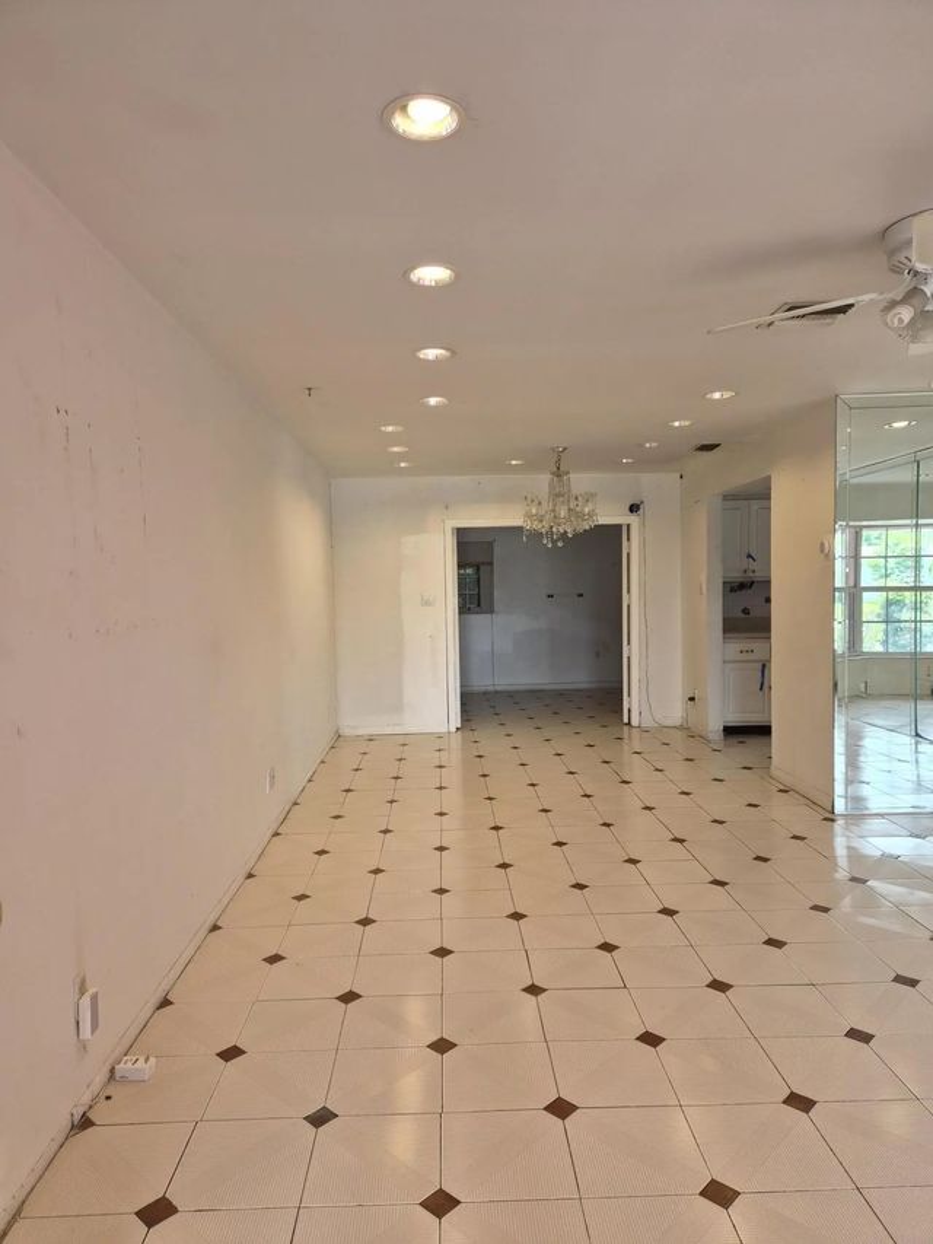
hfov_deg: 58.9
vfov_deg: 73.9
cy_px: 622
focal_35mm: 23
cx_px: 466
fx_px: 826
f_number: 1.8
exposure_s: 1/120
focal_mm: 5.4
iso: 64
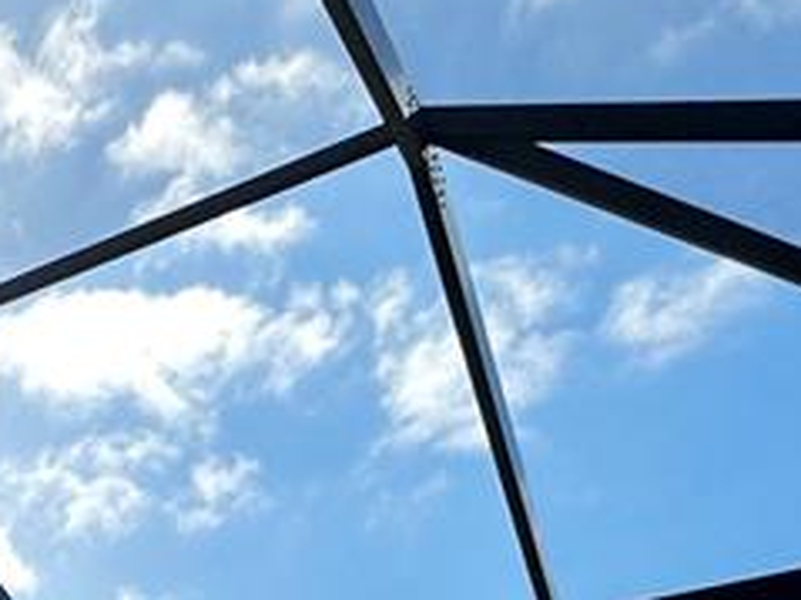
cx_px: -90
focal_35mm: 60
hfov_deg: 29.0
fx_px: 1388
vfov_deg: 19.3
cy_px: 1032
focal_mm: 2.22
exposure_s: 1/387
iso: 40
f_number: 2.2
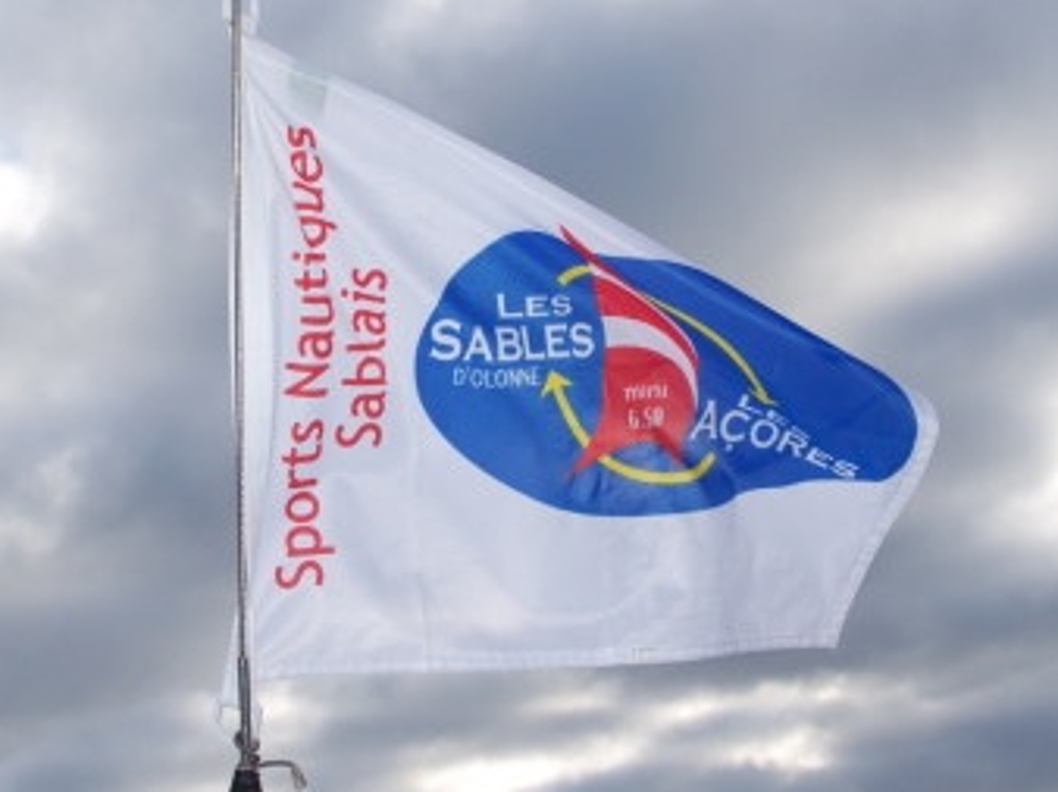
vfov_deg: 19.1
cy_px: 341
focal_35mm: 77
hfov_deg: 25.3
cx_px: 598
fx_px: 2352
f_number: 4.5
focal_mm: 10.7
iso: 64
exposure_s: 1/320
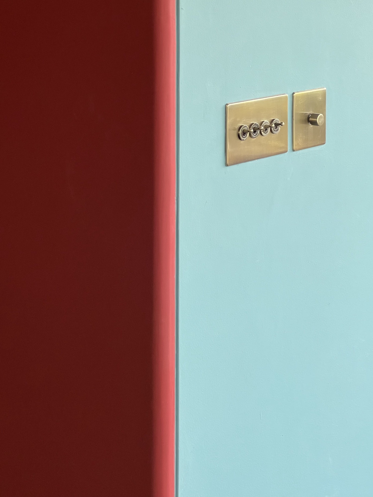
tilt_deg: -14.2
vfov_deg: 25.3
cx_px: 186
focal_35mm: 77
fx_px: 1106
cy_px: 248
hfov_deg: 19.1
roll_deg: +1.6
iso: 200
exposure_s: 1/99
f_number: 2.8
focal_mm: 9
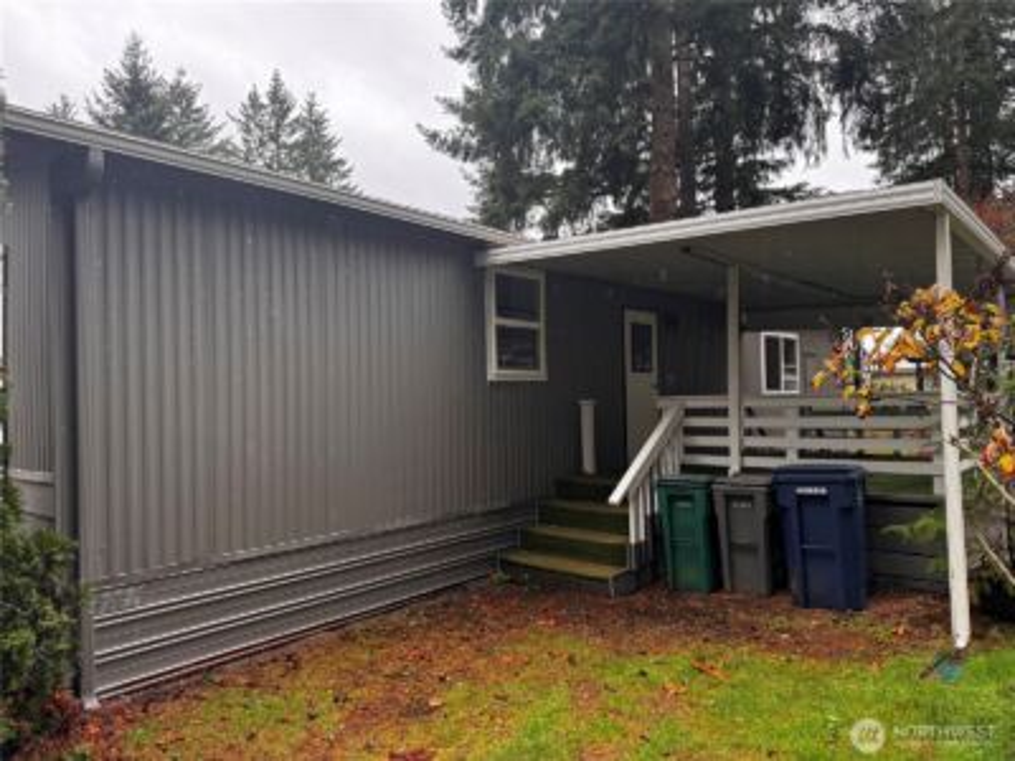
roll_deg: +1.5
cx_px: 508
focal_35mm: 24
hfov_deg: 71.6
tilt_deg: +1.1
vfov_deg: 56.8
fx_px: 704
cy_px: 380
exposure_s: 1/132
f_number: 1.78
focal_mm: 6.76
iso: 100
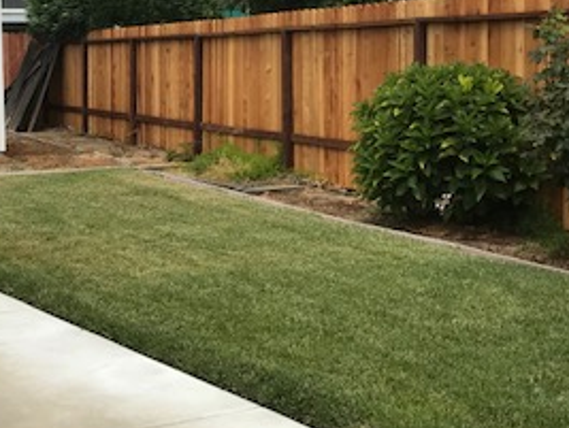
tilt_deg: -5.6
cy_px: 153
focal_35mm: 67
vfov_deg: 21.9
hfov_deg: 28.5
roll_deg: +1.2
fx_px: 1103
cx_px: 139
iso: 20
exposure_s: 1/2227
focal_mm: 3.99
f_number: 1.8
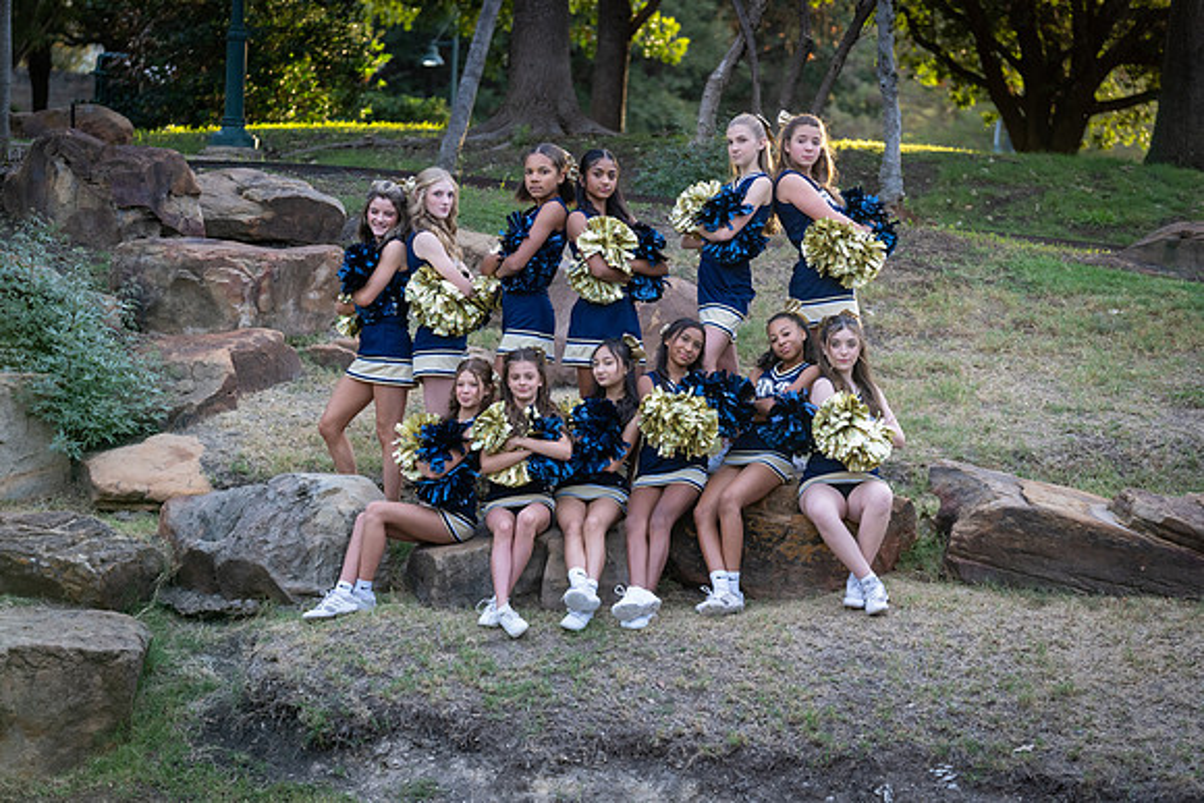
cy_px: 402
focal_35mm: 120
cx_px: 602
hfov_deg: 17.1
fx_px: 4014
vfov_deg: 11.4
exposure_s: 1/320
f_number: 4
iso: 800
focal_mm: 120
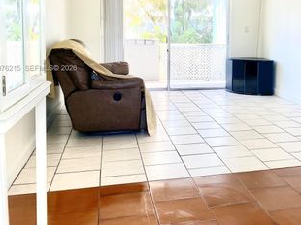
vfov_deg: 33.9
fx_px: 365
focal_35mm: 42
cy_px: 68
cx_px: 225
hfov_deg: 43.4
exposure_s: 1/120
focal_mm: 4.25
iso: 64
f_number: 1.8
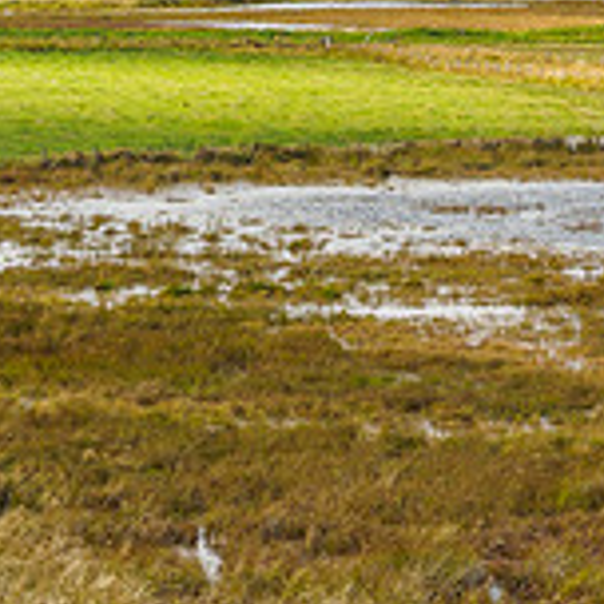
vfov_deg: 6.5
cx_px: 91
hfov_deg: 6.5
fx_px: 5310
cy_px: 58
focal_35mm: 269
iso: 200
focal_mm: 40
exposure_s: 1/80
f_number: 7.1
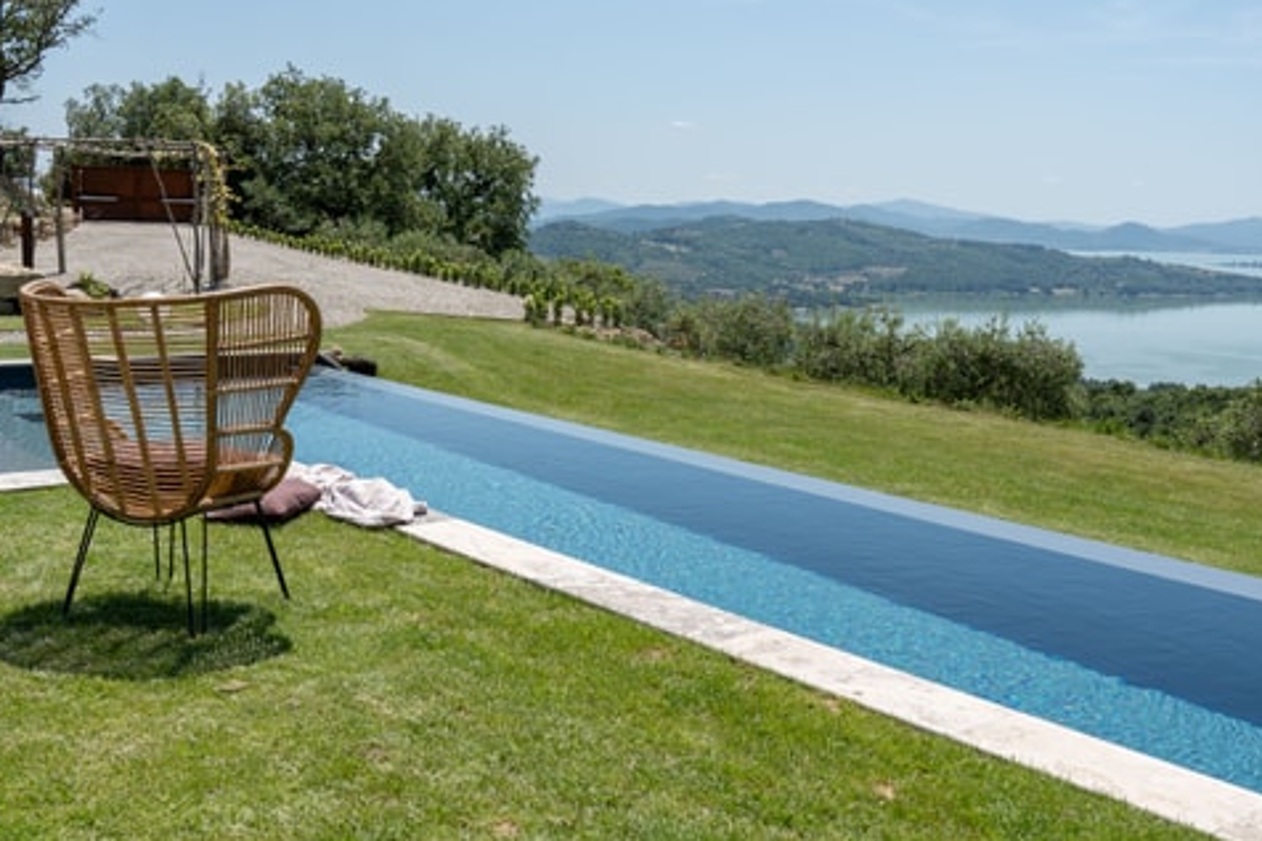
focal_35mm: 39
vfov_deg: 34.2
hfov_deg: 49.6
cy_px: 436
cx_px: 623
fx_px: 1367
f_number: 9
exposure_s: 1/250
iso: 100
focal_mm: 24
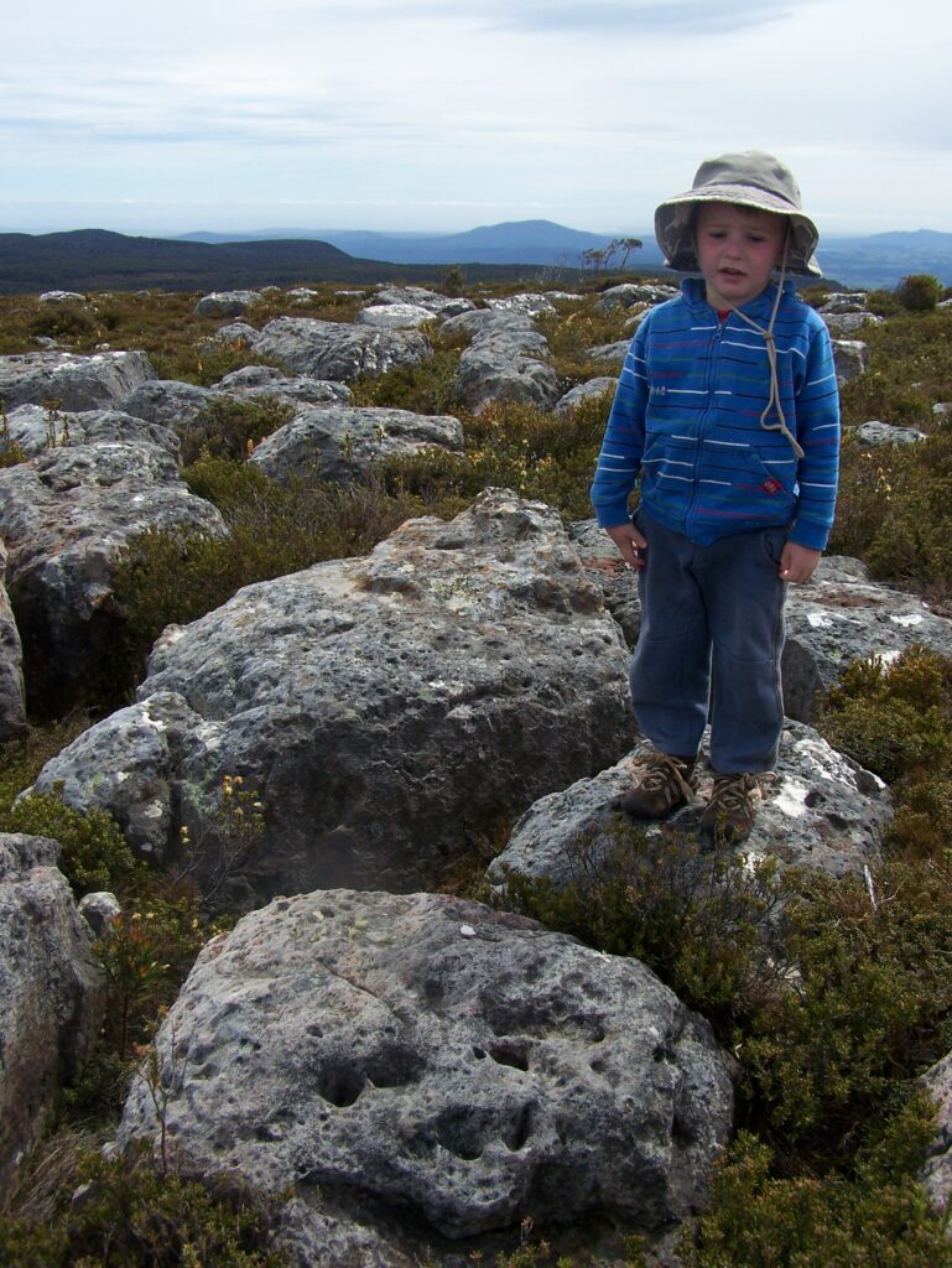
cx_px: 476
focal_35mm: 38
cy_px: 634
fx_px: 1392
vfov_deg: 49.0
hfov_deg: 37.8
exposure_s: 1/500
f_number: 5.6
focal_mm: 6.3
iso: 80
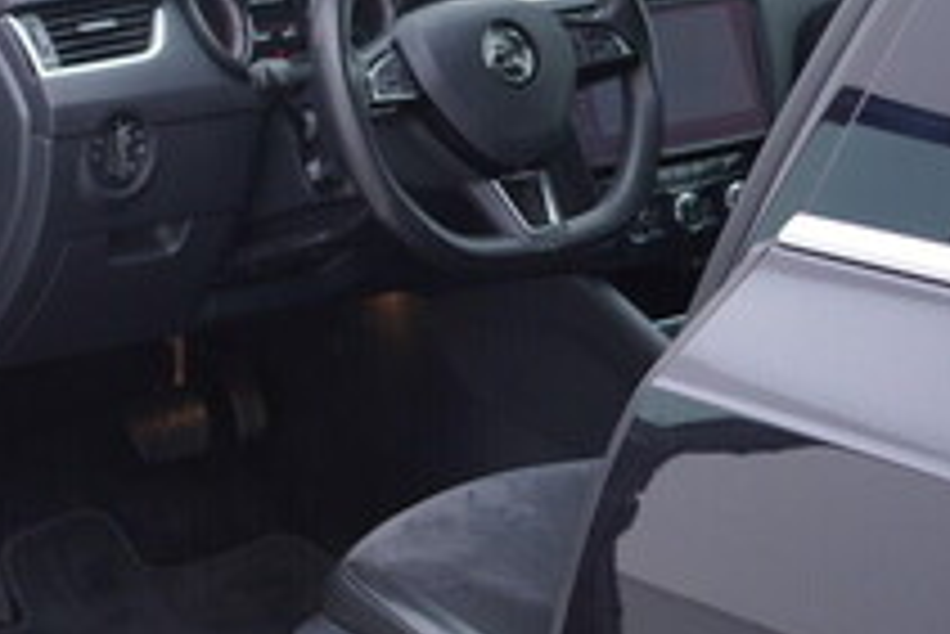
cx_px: -167
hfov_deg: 20.4
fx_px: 2482
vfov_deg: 14.6
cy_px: 281
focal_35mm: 94
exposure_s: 1/50
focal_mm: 24
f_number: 3.2
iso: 125
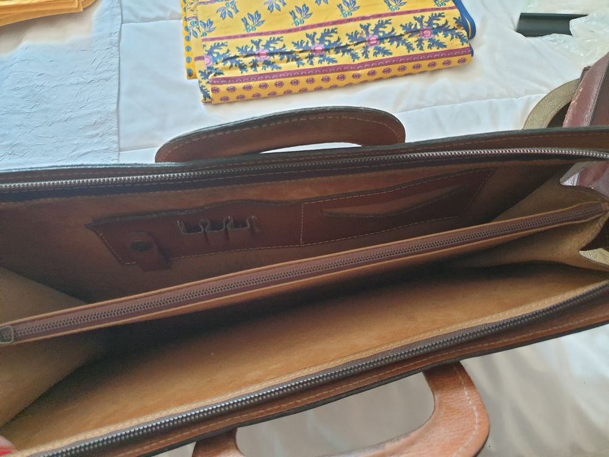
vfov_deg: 53.1
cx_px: 304
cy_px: 228
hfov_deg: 67.3
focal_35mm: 26
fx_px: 457
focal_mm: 4.3
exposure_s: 1/100
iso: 250
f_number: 1.5
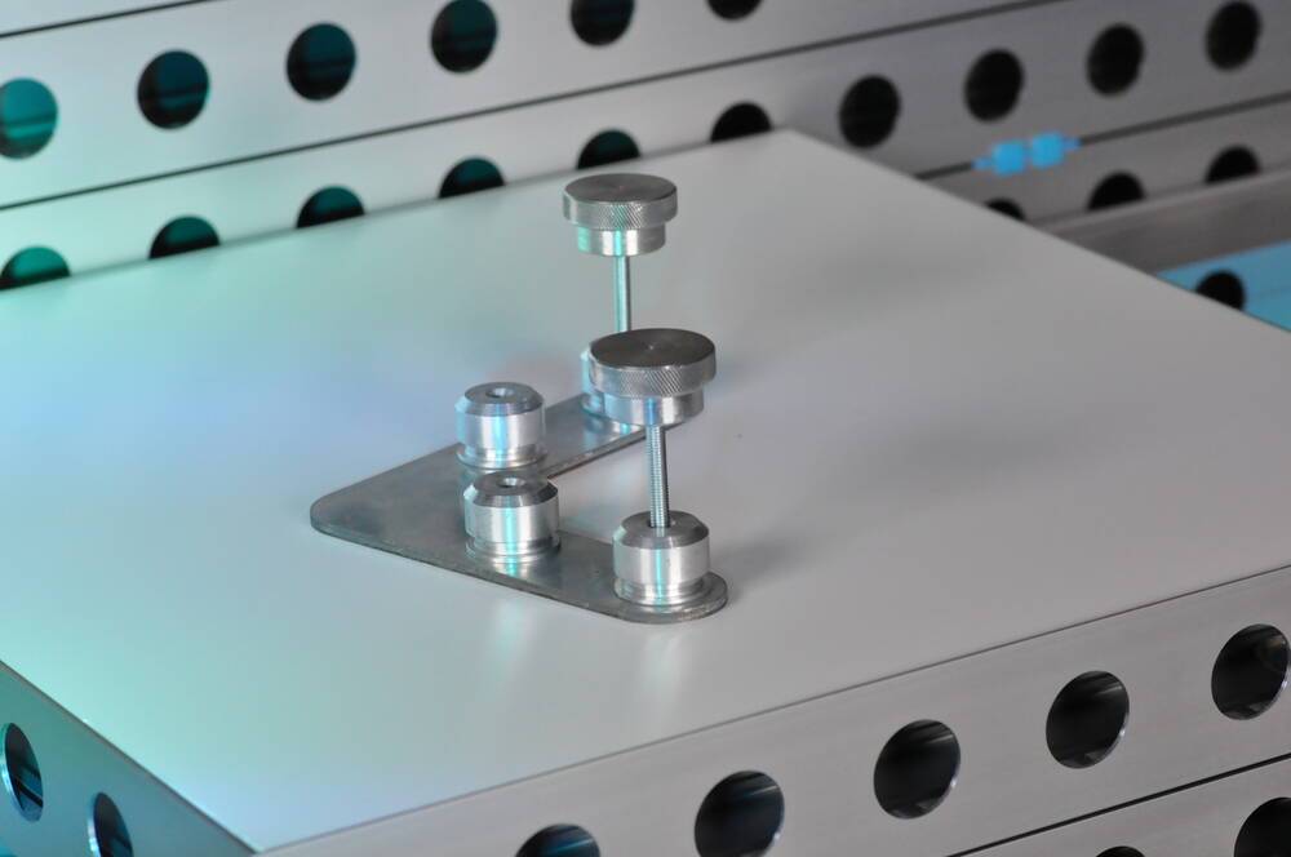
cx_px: 646
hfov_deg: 16.1
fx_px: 4566
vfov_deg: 10.7
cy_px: 428
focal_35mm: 128
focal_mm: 85
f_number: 5.6
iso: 2000
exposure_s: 1/500
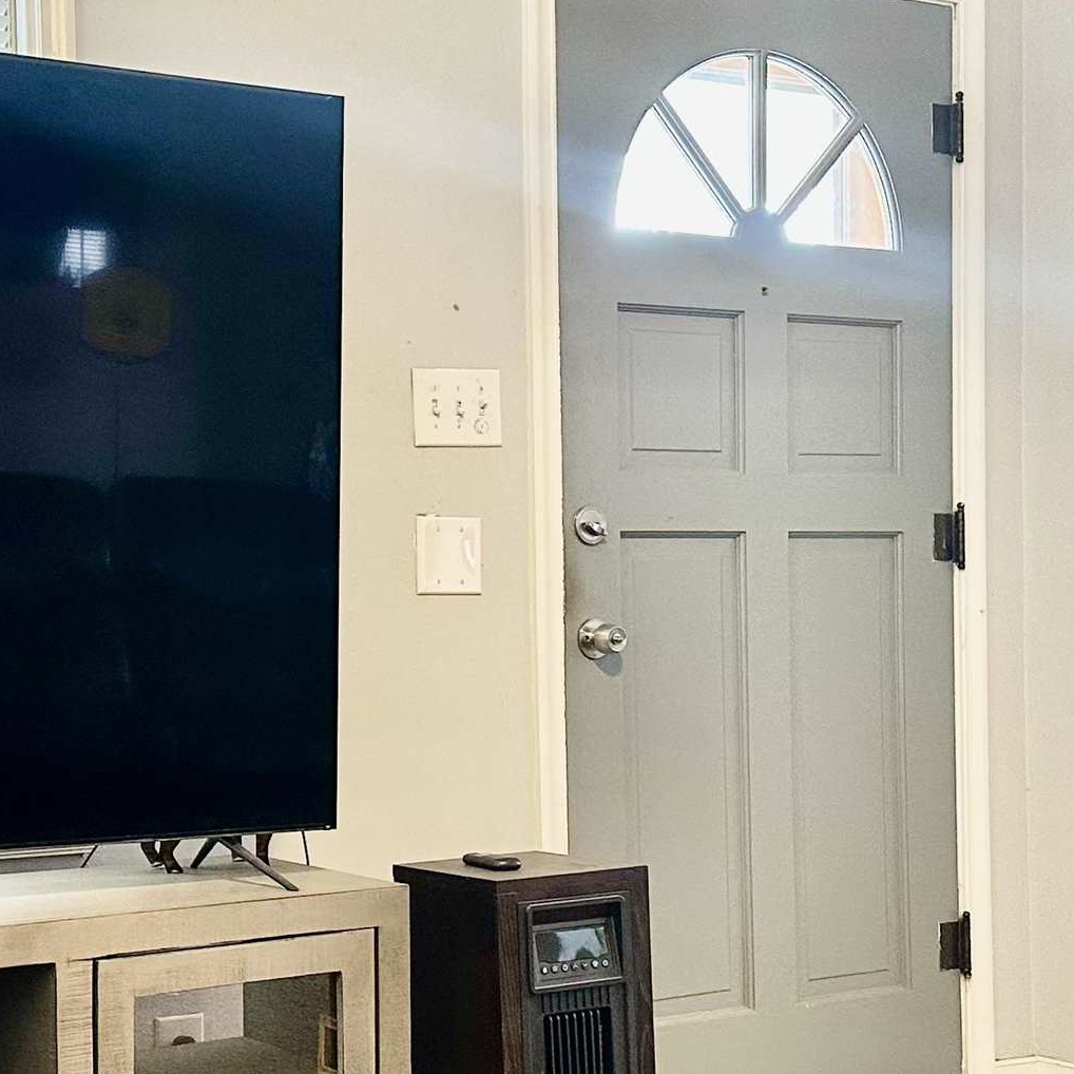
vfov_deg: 26.8
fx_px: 2247
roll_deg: +0.8
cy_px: 680
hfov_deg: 26.7
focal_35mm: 64
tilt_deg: -2.0
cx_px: 349
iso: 250
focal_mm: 6.86
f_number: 1.78
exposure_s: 1/60
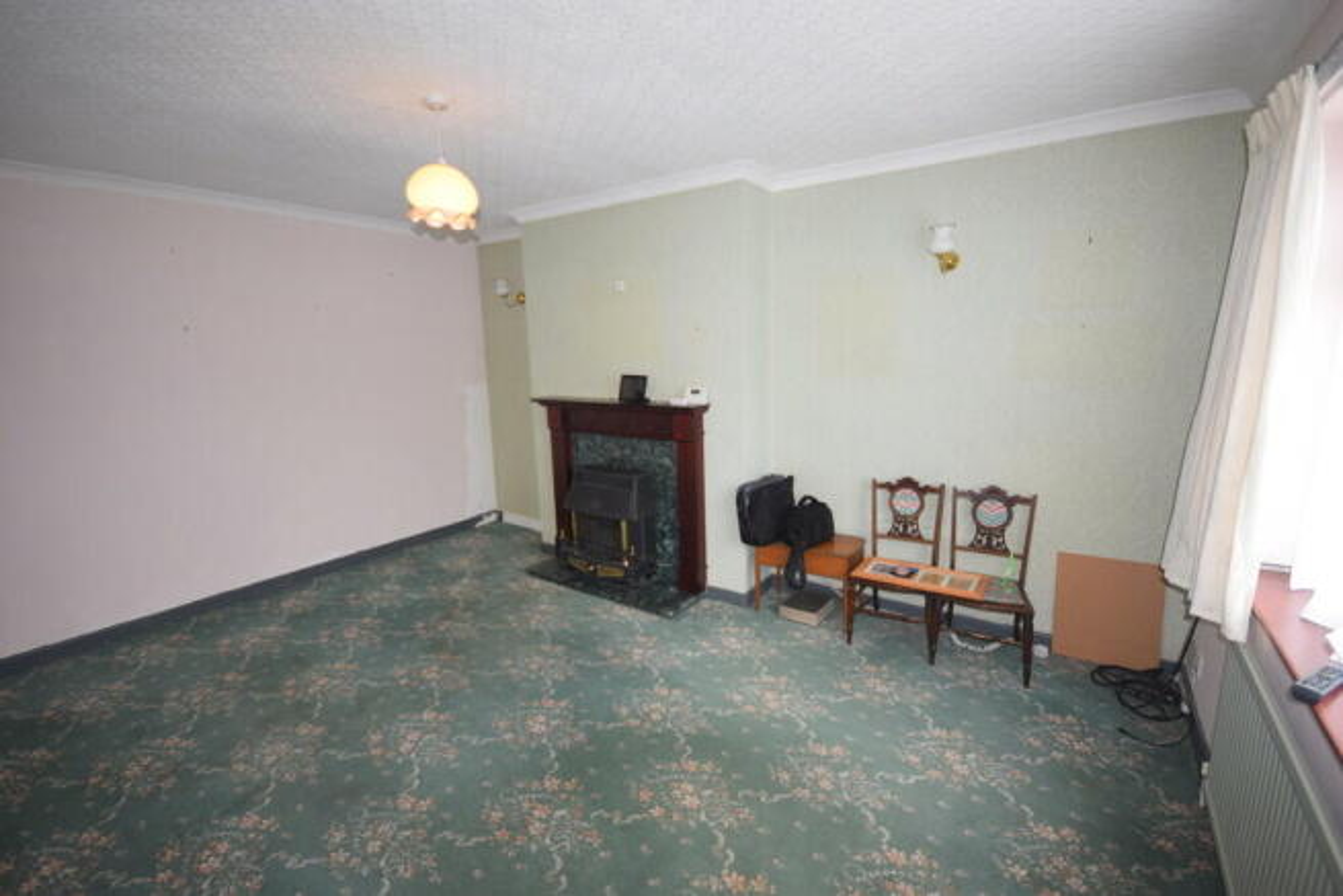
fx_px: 560
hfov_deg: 100.4
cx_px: 672
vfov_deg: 77.4
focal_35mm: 15
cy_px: 448
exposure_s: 1/80
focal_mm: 10
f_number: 4.5
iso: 800
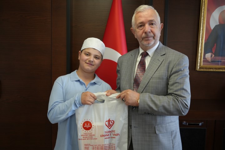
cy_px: 75
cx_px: 112
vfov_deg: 35.9
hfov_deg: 51.9
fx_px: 231
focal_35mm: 37
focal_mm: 37
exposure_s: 1/160
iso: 1250
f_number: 4
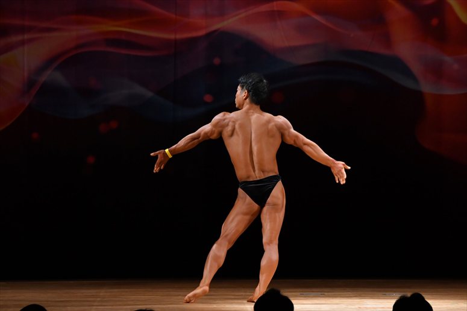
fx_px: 2917
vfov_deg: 6.1
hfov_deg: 9.2
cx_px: 234
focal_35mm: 225
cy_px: 156
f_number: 5.6
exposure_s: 1/400
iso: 3200
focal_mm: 150
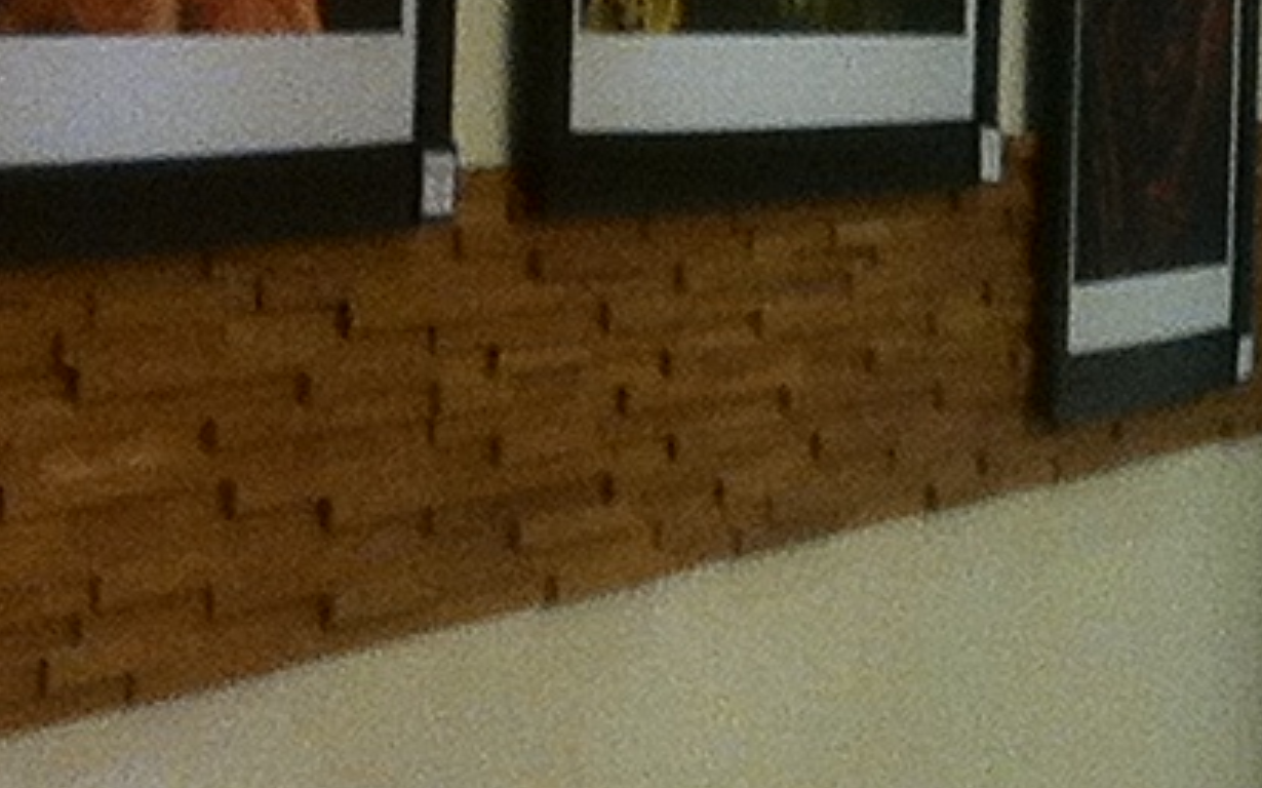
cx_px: 2410
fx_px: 8046
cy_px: 175
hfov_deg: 8.6
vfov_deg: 5.6
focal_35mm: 234
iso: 80
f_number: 2.8
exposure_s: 1/20
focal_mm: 3.85
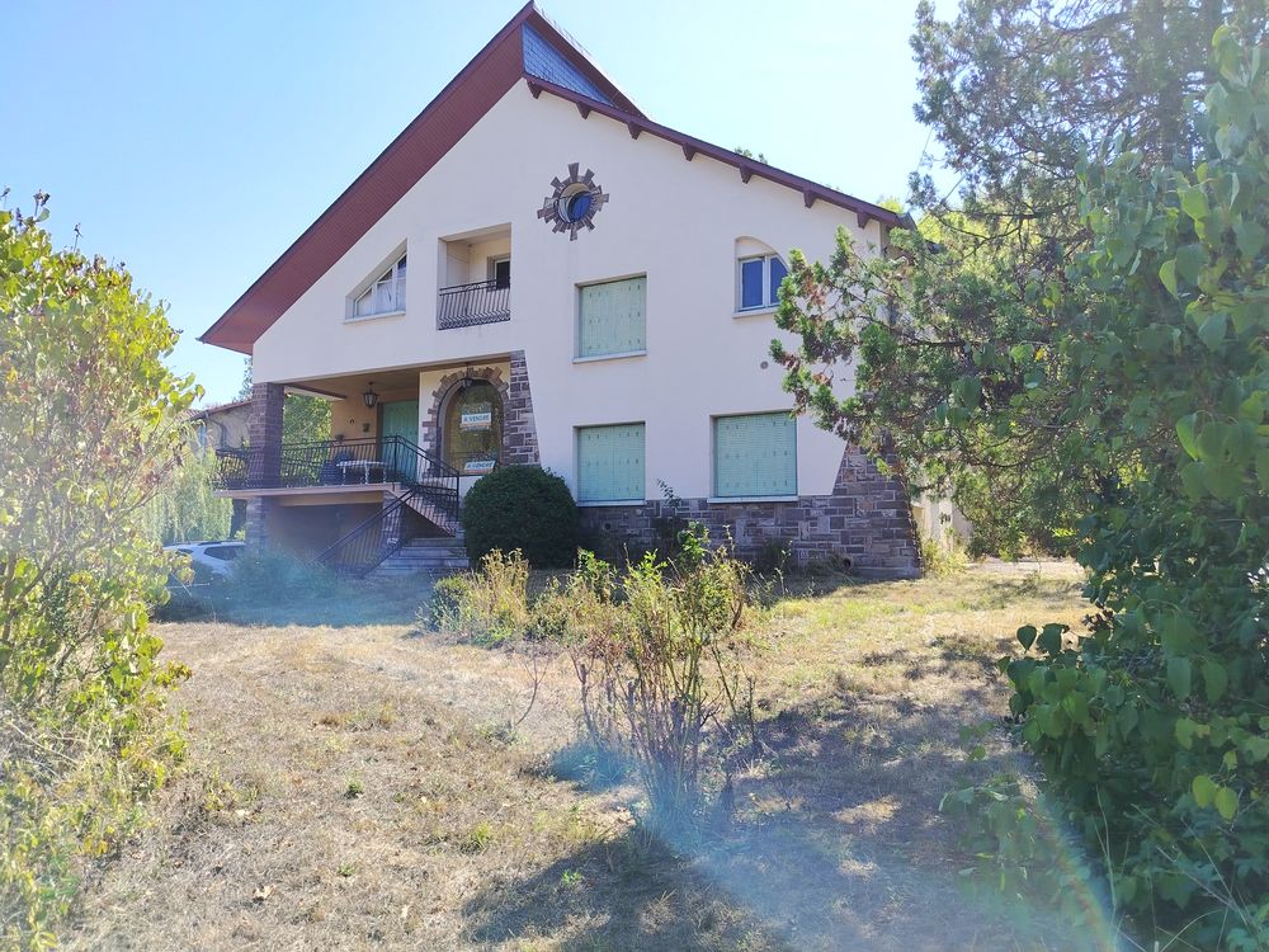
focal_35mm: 24
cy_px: 476
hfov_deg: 71.6
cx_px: 634
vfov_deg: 56.8
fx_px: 880
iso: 100
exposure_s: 1/505
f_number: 1.75
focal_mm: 5.25
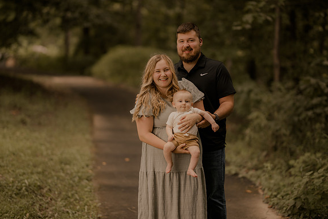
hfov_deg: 23.6
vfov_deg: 15.9
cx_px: 164
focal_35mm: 86
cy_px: 110
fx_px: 783
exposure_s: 1/1250
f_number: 1.4
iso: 160
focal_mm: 85
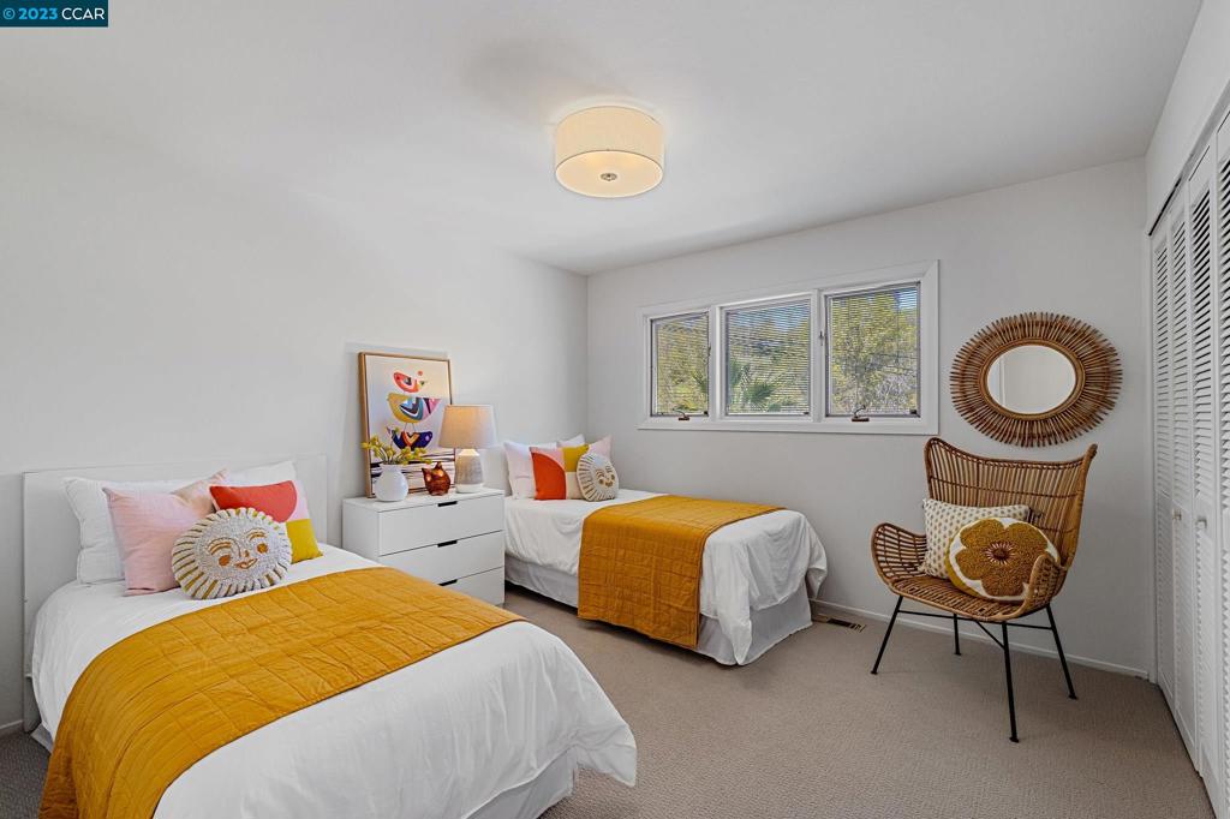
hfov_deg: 96.8
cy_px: 410
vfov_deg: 73.7
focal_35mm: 16
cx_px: 615
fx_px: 546
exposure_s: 1/13
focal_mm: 16
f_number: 11
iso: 320
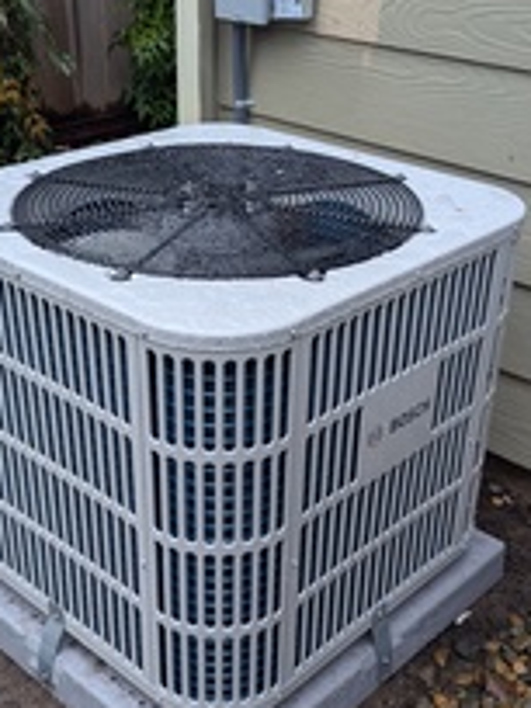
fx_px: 961
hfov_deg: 30.8
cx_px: 233
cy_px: 413
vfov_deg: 40.3
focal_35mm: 47
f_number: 1.85
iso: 440
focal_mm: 6.81
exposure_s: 1/321
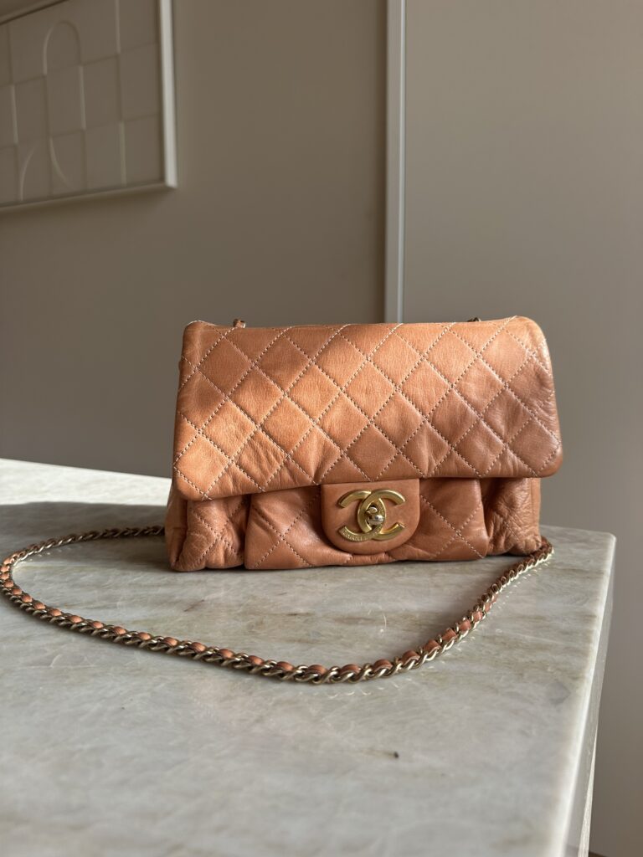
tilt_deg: -6.5
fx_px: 594
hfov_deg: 56.8
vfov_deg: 71.6
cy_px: 428
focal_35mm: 24
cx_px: 322
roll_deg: +0.4
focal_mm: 6.86
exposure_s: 1/709
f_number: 1.78
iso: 80
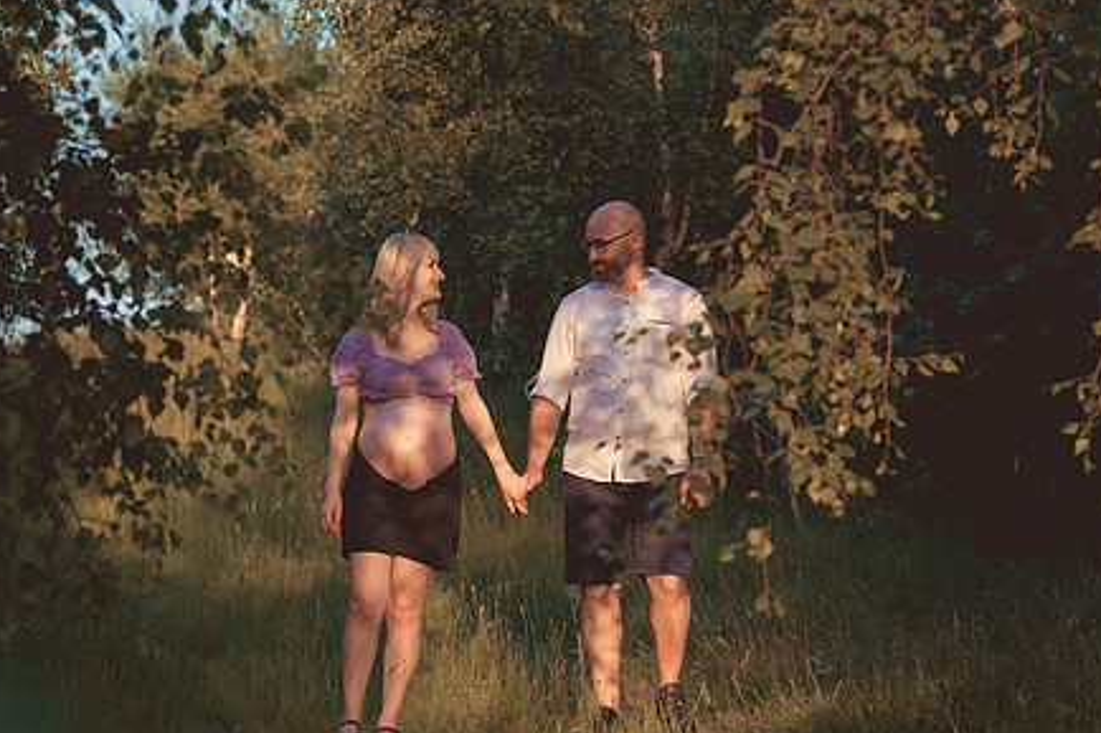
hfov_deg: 15.5
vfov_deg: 10.4
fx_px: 4035
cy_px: 457
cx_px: 529
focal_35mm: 132
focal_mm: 85
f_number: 3.5
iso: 400
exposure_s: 1/1250
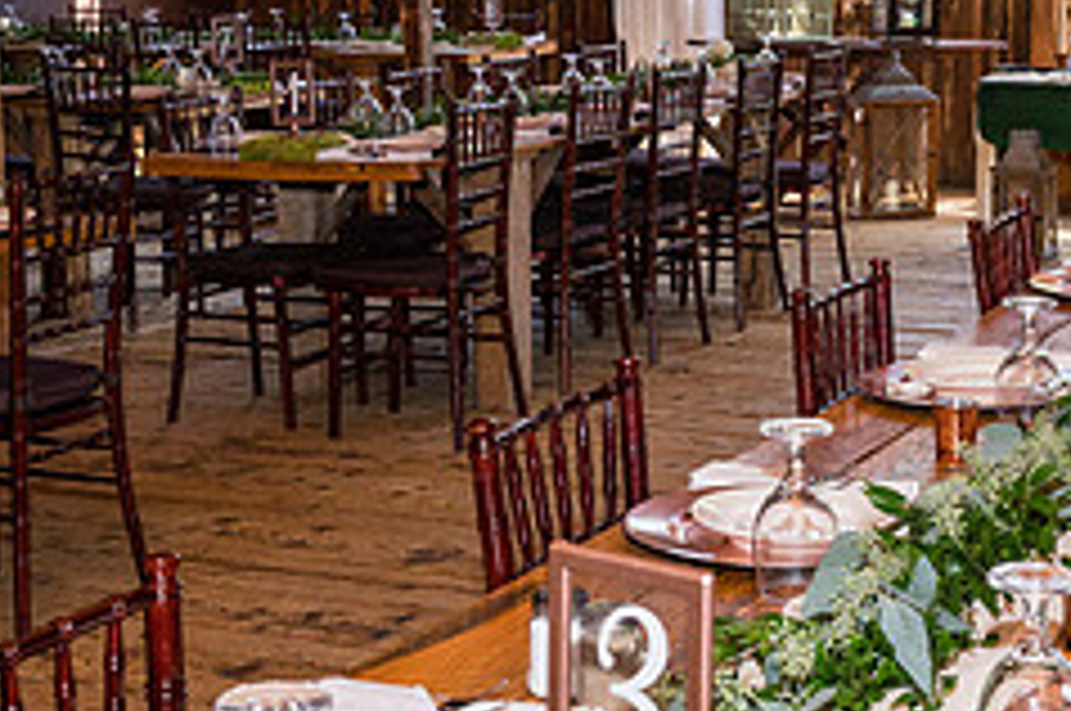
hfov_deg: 26.5
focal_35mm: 75
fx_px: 2228
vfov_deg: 17.9
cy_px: 73
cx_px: 878
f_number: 7.1
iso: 2000
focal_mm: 28
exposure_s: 1/200
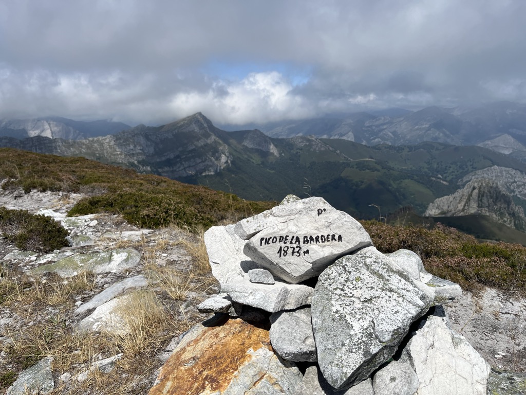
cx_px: 263
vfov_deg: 53.1
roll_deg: +2.6
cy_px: 198
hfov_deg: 67.3
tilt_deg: -14.3
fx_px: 395
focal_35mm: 26
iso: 50
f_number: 1.6
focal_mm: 5.1
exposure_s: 1/7874
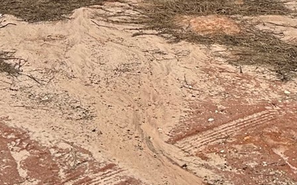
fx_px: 1020
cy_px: -173
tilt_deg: -5.4
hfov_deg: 16.6
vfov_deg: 9.7
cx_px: 122
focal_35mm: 126
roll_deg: -2.2
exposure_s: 1/121
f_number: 1.5
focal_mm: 5.7
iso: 125
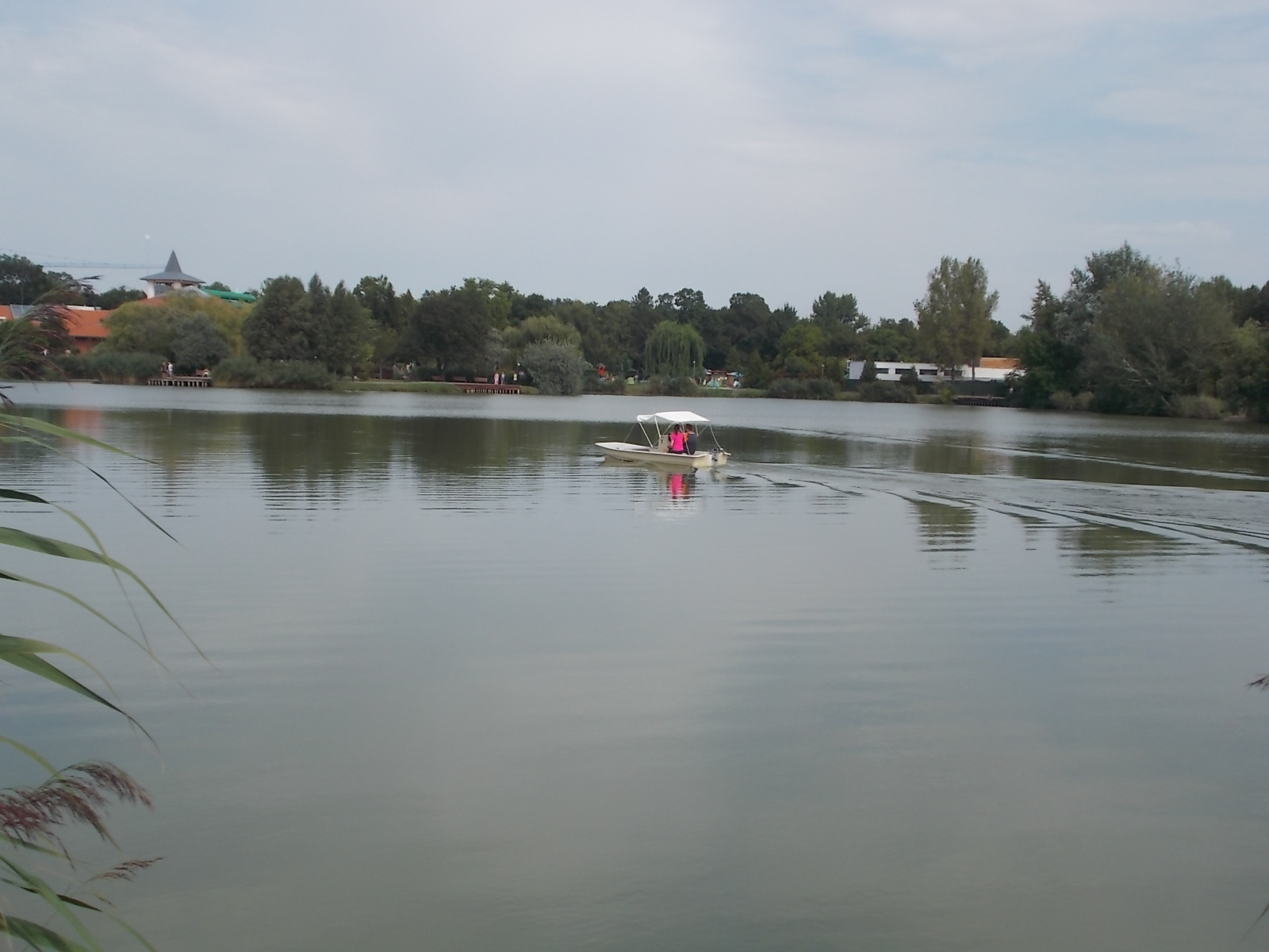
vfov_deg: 32.9
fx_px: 1613
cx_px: 634
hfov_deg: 42.9
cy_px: 476
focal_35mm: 44
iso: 80
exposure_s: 1/125
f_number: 10.6
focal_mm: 7.9
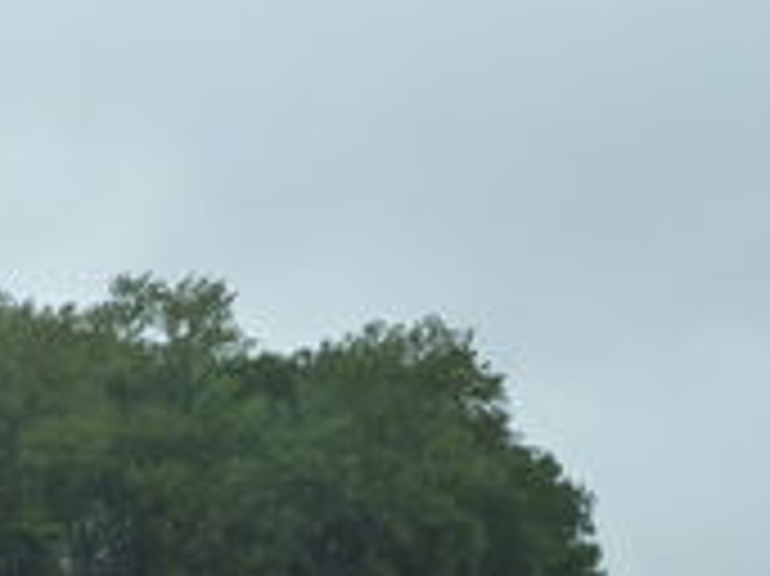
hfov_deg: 14.1
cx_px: -194
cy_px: 432
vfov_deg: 10.9
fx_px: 3001
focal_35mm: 135
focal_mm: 7.9
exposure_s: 1/320
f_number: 4
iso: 125
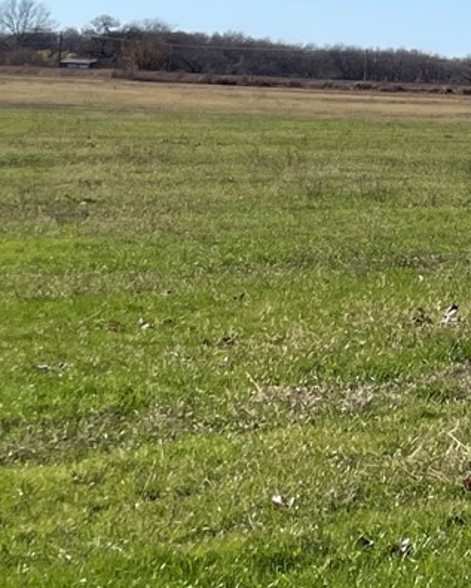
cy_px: -28
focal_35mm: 123
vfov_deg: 15.3
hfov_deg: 10.8
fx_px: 2142
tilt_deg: +3.5
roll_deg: -2.1
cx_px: 1116
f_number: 1.6
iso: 32
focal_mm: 4.2
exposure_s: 1/4464
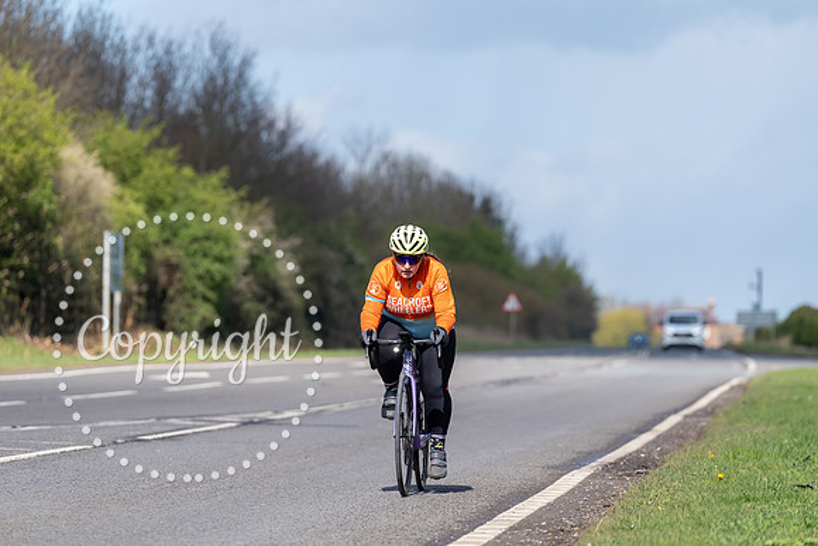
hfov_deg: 10.3
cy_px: 273
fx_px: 4545
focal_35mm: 200
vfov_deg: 6.9
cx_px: 409
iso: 125
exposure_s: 1/1000
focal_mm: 200
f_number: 4
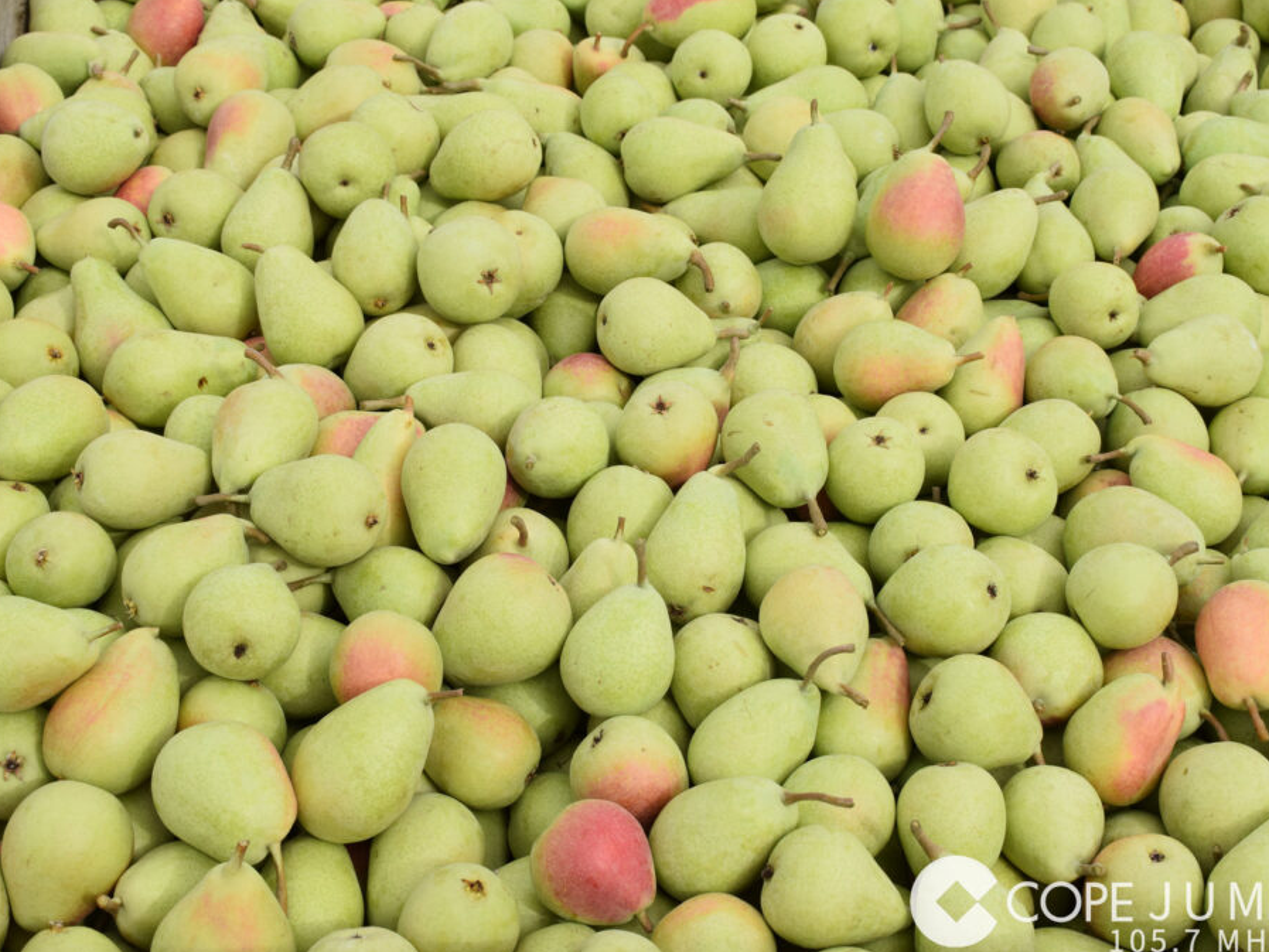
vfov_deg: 26.1
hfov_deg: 34.3
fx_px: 2053
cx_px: 683
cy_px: 480
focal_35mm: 56
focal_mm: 34
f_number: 11
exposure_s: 1/500
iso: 320
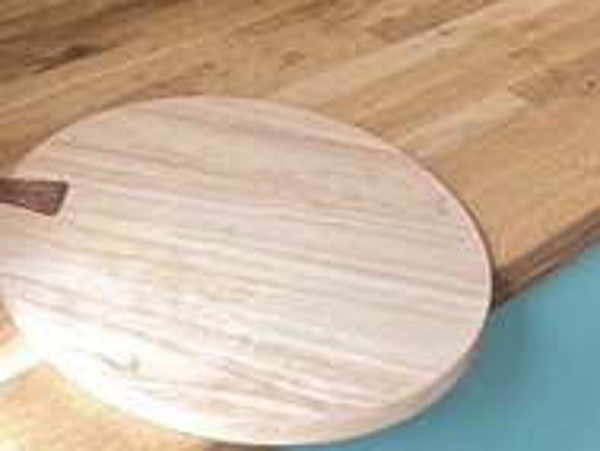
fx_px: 954
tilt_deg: -10.8
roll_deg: +1.3
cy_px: -270
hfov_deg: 33.0
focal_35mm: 55
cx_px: 51
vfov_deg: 21.3
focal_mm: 1.57
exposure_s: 1/99
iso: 160
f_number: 1.8
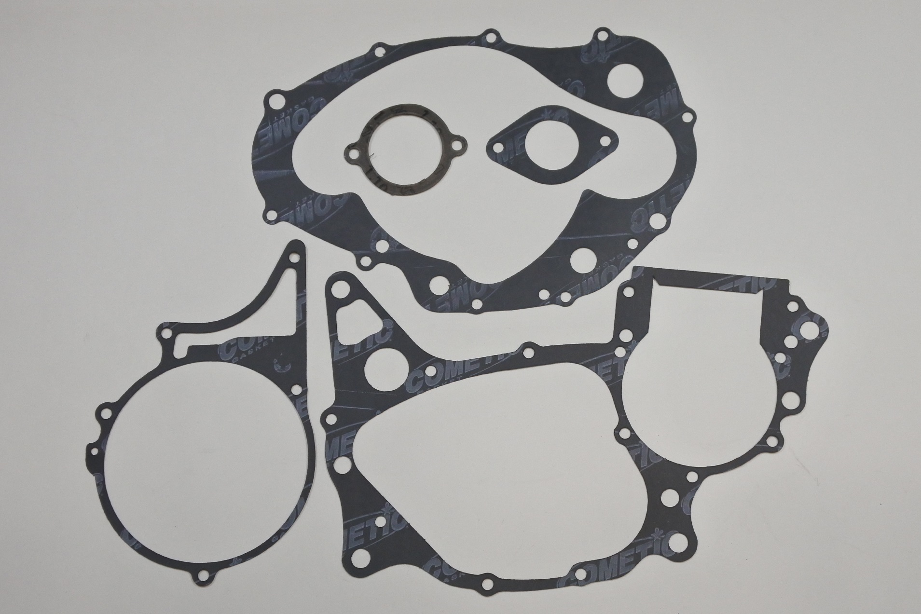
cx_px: 460
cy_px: 307
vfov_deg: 27.5
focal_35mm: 49
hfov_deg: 40.3
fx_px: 1254
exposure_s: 1/125
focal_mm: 18.4
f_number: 4.5
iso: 560
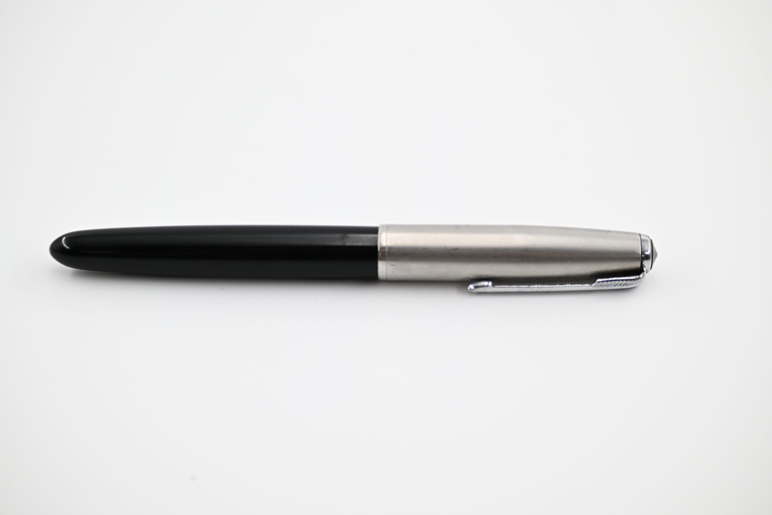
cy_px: 258
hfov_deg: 21.9
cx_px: 386
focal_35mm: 93
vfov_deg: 14.7
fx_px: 1994
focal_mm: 62
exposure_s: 1/400
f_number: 4.8
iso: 400
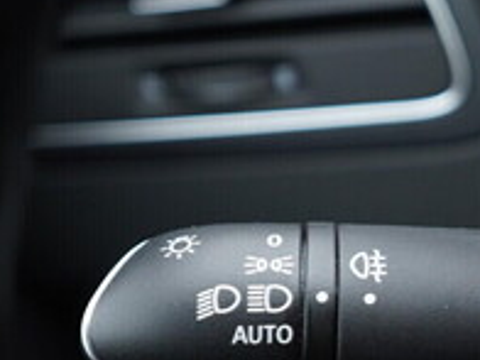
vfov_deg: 15.1
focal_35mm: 97
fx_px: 1345
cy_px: 322
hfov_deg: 19.8
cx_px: 436
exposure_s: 1/40
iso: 160
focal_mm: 24
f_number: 2.8
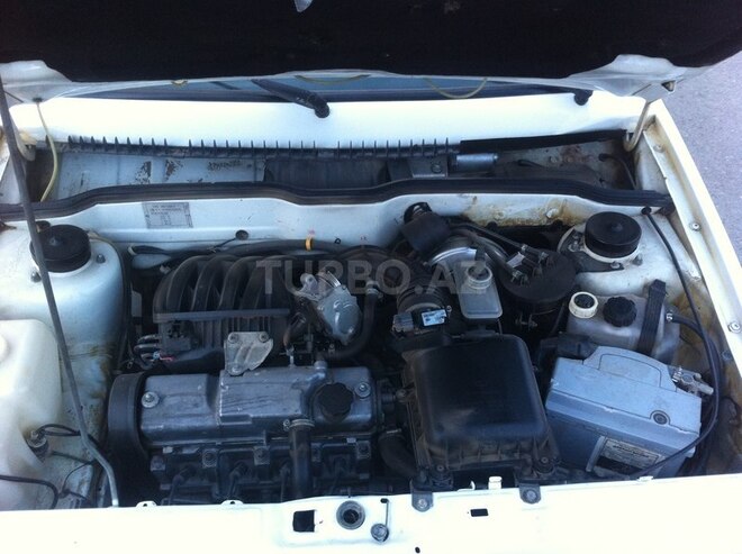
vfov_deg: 40.6
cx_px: 371
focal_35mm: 35
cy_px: 277
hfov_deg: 52.7
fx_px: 749
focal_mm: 3.85
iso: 125
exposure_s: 1/15
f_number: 2.8
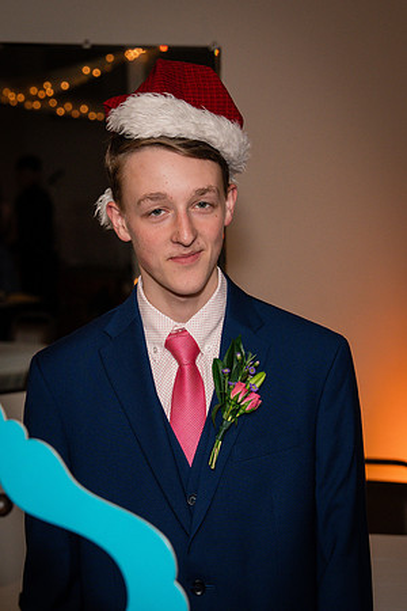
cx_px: 177
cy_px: 306
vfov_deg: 19.5
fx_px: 1780
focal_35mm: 105
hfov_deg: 13.0
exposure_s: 1/250
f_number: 5
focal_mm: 70
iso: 400
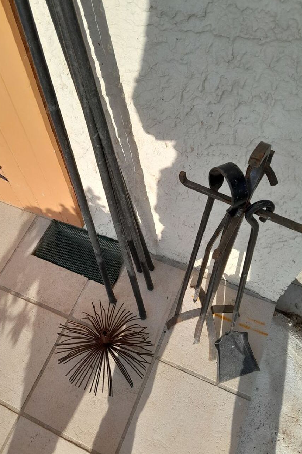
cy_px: 222
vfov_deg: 65.5
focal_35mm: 28
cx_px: 132
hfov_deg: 46.3
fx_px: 352
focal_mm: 3.98
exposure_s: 1/678
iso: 40
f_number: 1.8
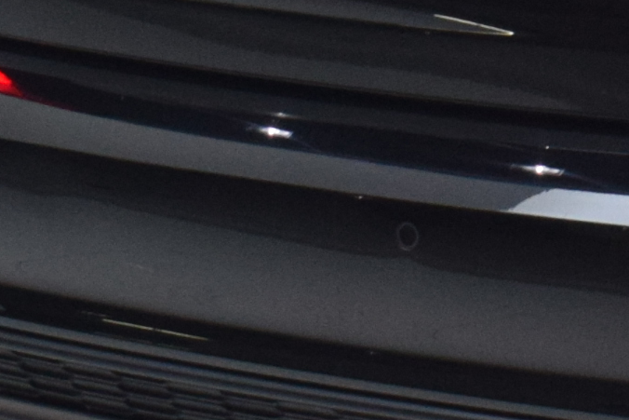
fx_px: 5924
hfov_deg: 5.9
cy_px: -302
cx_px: 1440
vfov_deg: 4.0
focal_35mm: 339
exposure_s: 1/100
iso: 1000
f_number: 5.6
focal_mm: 34
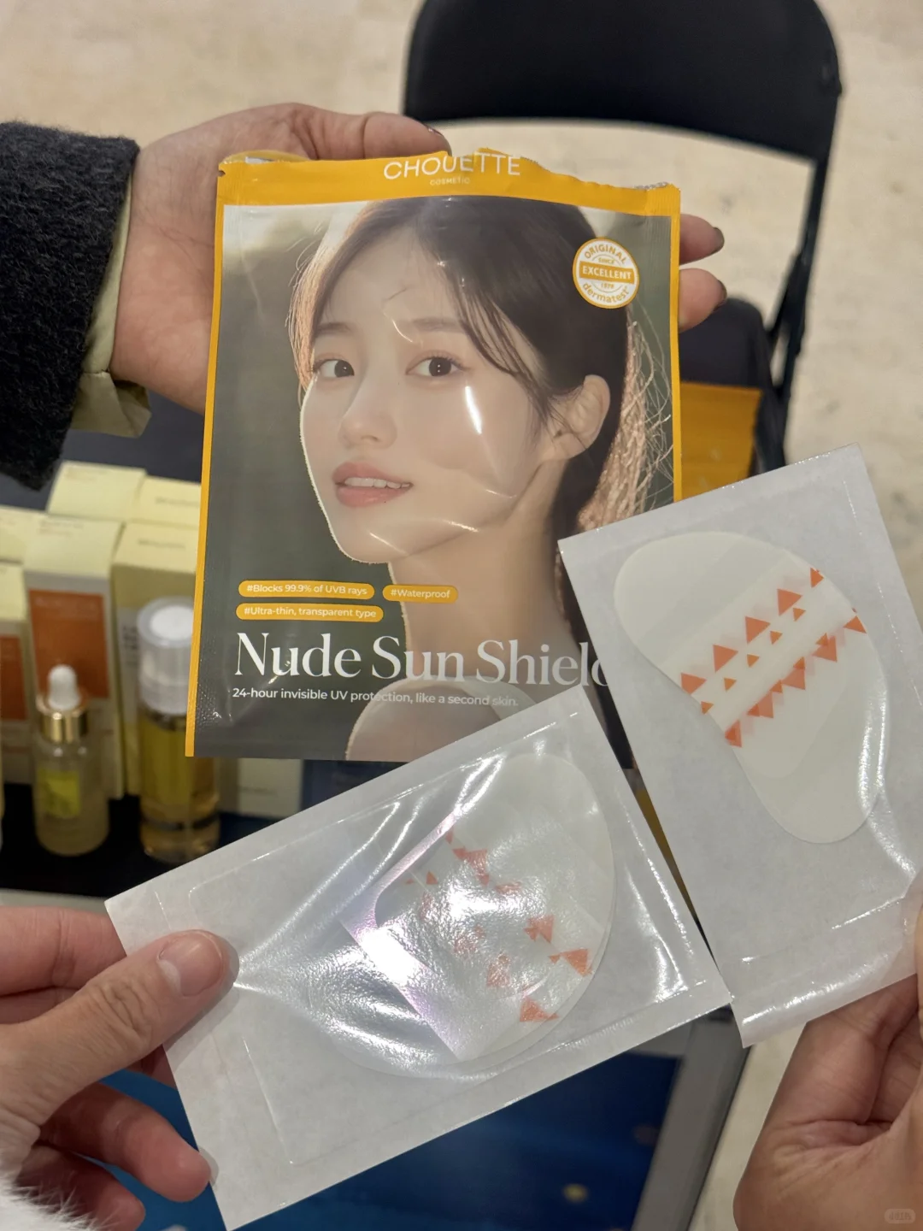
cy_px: 616
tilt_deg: -42.9
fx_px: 1706
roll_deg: -8.6
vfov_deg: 39.7
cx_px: 462
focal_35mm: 48
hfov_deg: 30.3
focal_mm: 6.76
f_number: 1.78
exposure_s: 1/50
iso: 125
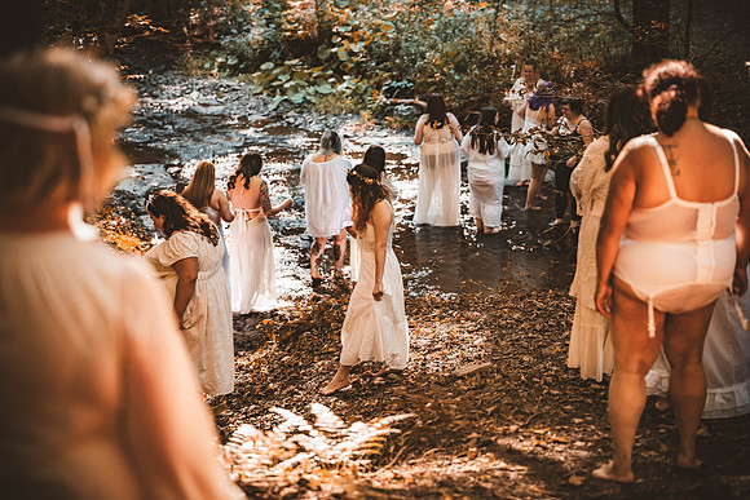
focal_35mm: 92
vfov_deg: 14.9
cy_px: 250
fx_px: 1917
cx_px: 375
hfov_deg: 22.1
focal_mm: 92
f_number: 2.8
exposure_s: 1/400
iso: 1000
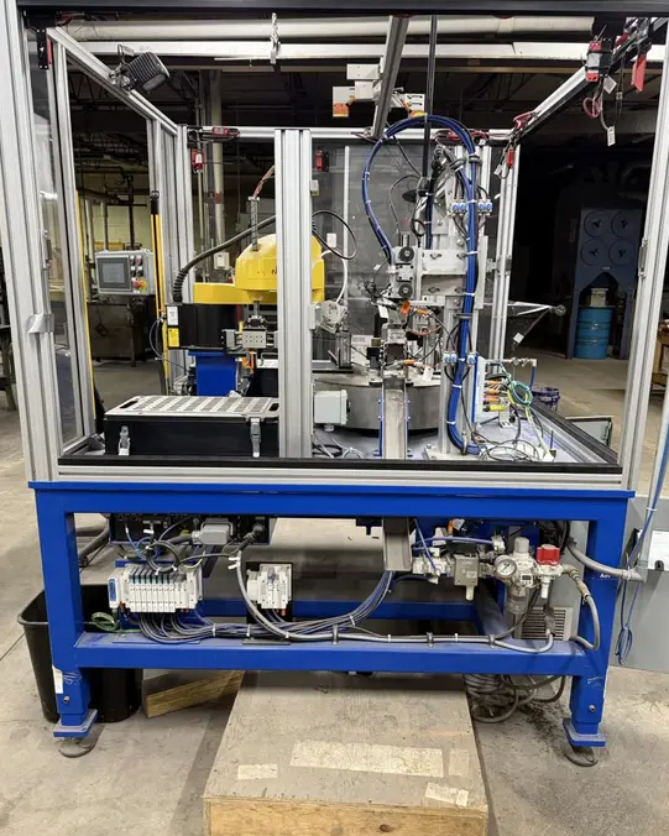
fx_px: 643
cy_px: 425
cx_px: 343
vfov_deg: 66.0
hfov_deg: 54.9
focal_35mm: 26
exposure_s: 1/60
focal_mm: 6.8
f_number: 1.8
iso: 250
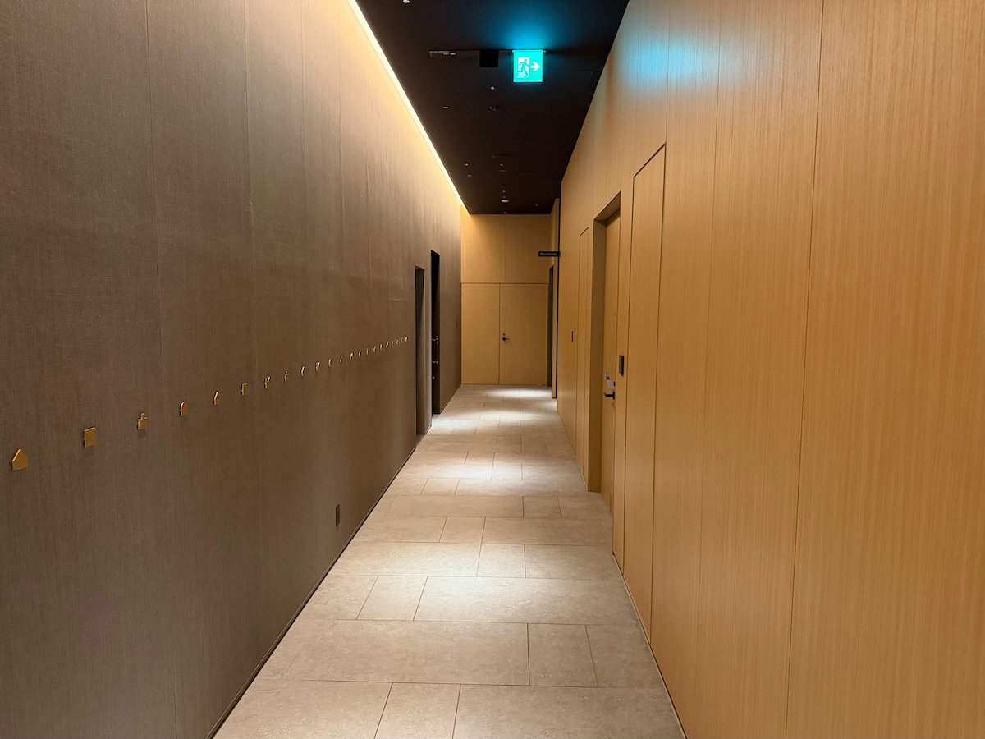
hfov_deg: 71.6
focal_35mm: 24
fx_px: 683
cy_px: 370
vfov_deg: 56.8
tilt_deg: -5.8
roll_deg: +0.3
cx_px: 492
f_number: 1.78
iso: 800
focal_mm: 6.76
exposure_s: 1/45
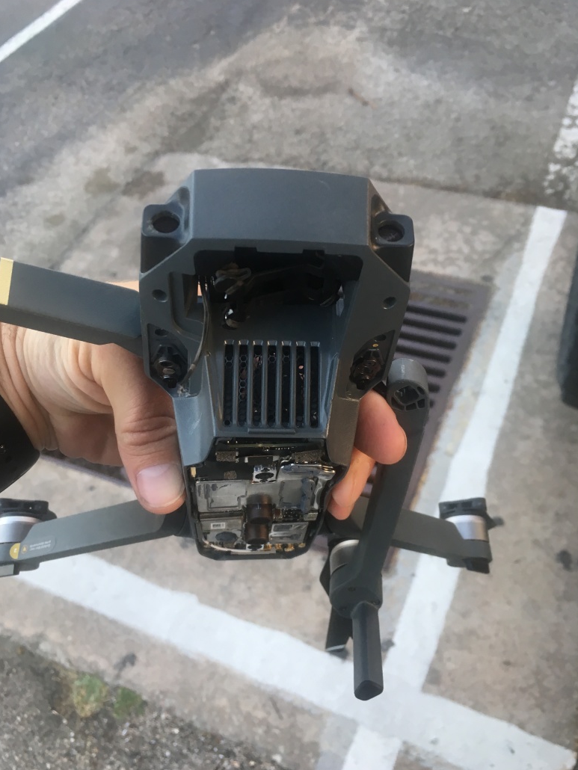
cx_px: 284
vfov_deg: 59.9
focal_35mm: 30
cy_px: 392
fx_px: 668
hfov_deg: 46.8
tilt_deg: -50.3
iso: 50
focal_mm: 4.15
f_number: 2.2
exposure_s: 1/30
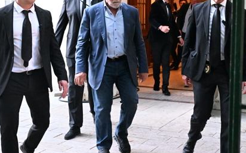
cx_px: 144
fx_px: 469
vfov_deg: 18.6
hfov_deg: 29.3
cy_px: 60
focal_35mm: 70
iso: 16000
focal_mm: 41
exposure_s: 1/400
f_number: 4.5
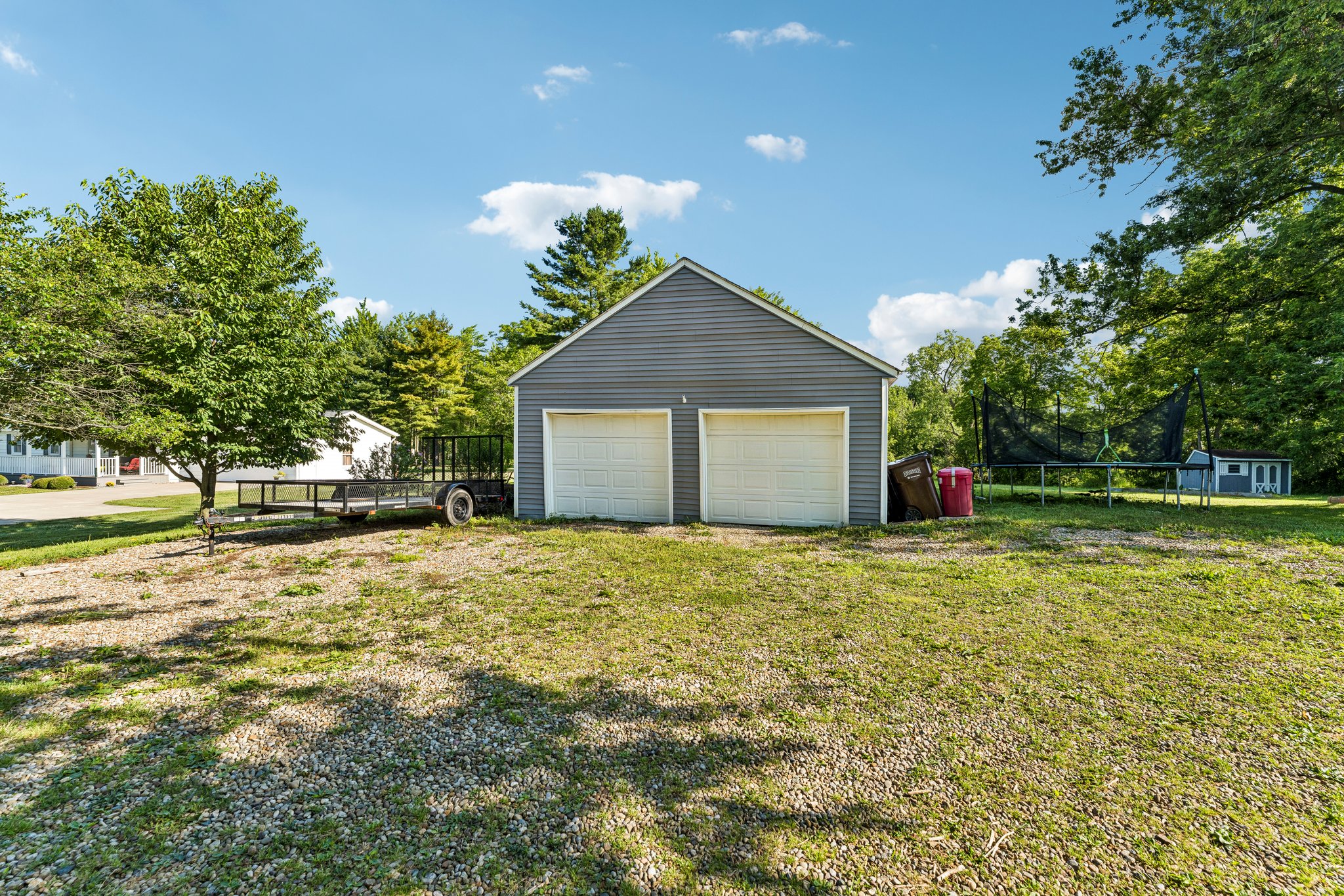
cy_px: 448
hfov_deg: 104.3
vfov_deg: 81.2
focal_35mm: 14
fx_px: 523
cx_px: 672
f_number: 8
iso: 200
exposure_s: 1/320
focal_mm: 14
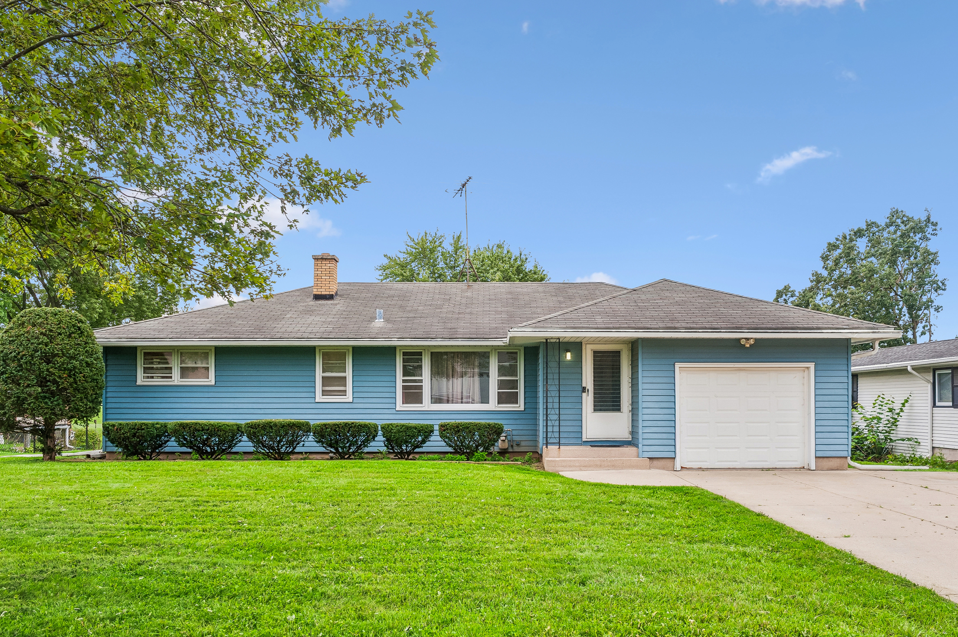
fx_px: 771
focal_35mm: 29
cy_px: 318
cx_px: 479
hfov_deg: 63.7
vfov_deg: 44.9
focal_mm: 29
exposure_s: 1/200
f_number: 8
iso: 400
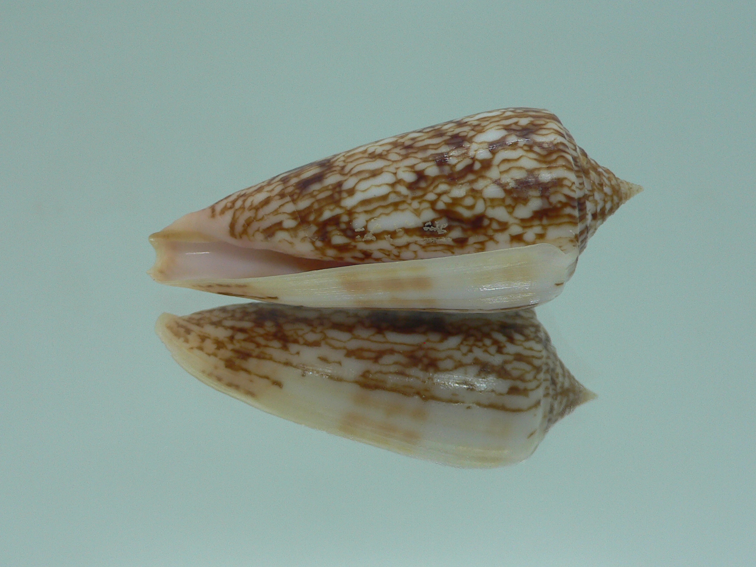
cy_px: 278
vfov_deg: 35.1
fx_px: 895
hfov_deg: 45.8
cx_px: 375
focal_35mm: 41
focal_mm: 4.6
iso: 80
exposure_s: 1/60
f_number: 2.8
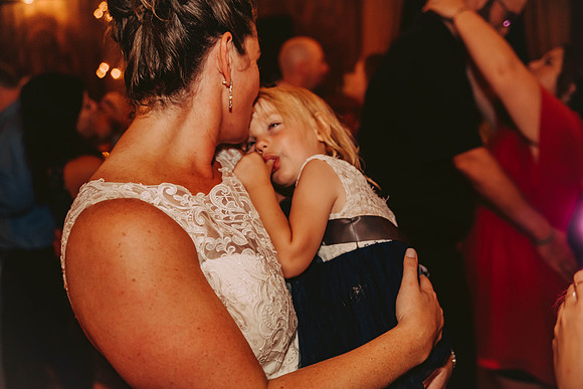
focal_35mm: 42
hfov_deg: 46.4
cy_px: 194
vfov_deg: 31.9
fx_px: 680
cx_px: 292
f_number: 2.8
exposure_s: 1/125
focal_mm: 42
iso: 1250
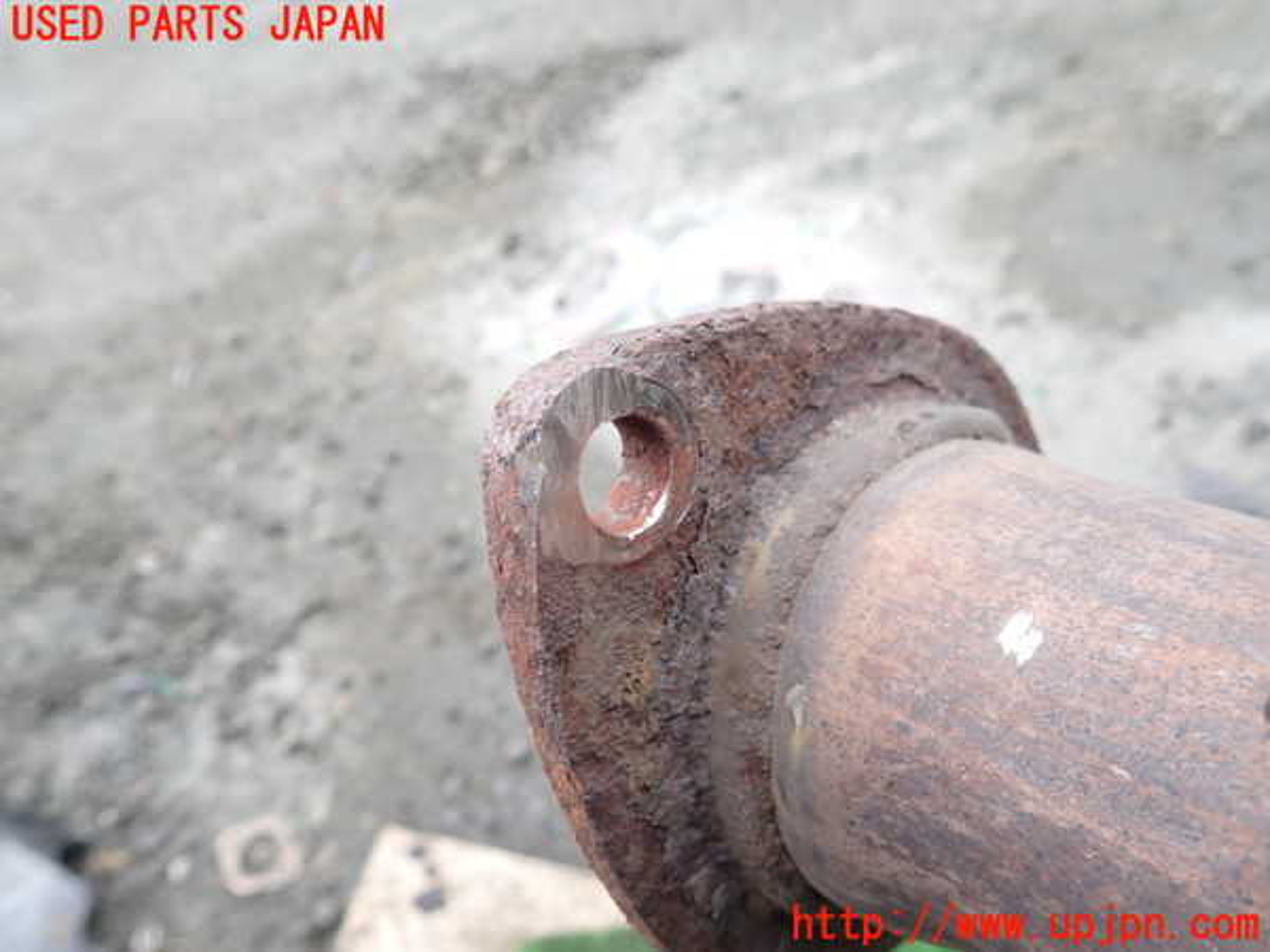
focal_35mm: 25
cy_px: 476
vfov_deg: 54.9
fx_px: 917
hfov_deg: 69.4
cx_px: 635
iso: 100
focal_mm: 4.5
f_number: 2.8
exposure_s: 1/100
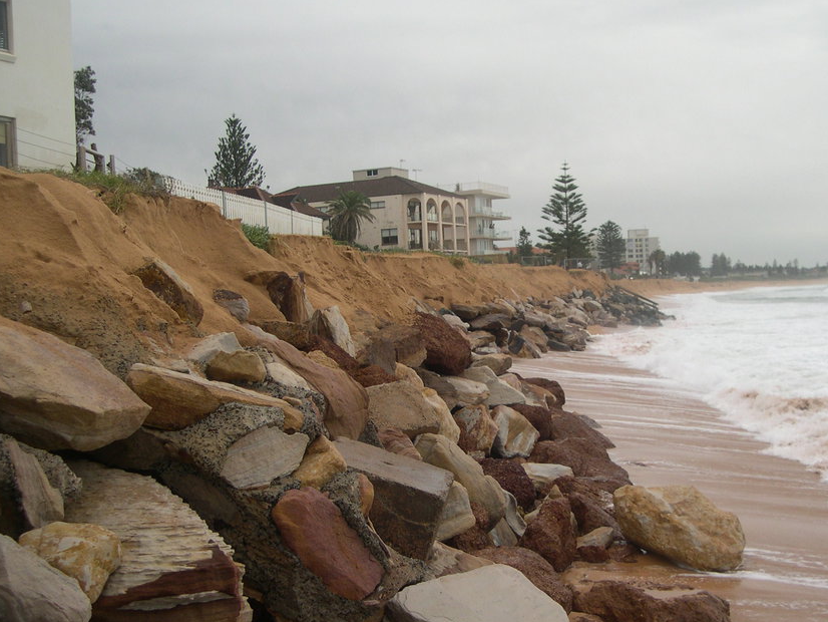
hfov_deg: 41.2
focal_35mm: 46
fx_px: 1101
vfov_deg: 31.5
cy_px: 334
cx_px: 448
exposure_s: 1/616
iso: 100
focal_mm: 8
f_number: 2.8
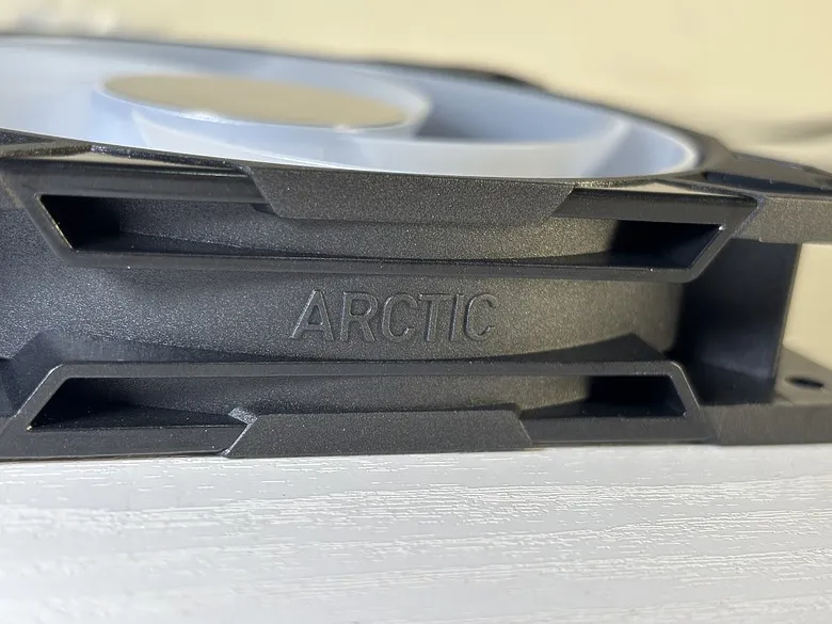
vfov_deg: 28.0
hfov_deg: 36.8
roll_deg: -6.1
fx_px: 1250
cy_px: 312
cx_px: 416
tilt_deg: -17.2
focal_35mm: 52
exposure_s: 1/60
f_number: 1.6
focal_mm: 5.96
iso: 25
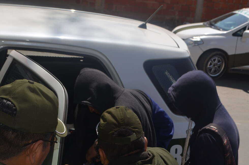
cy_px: 82
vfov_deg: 22.5
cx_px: 124
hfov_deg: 33.5
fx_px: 414
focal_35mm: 60
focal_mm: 40
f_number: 10
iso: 100
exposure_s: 1/200
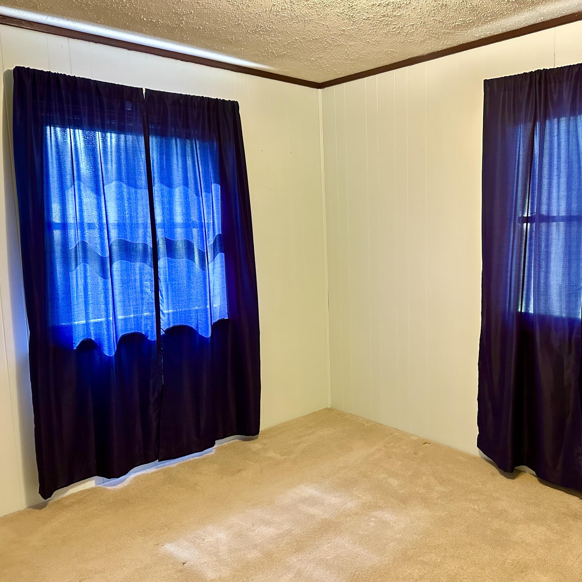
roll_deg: +0.8
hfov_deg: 54.8
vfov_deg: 55.6
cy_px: 296
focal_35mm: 29
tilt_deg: -6.6
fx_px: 552
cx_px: 372
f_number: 1.78
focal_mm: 6.86
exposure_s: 1/60
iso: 640
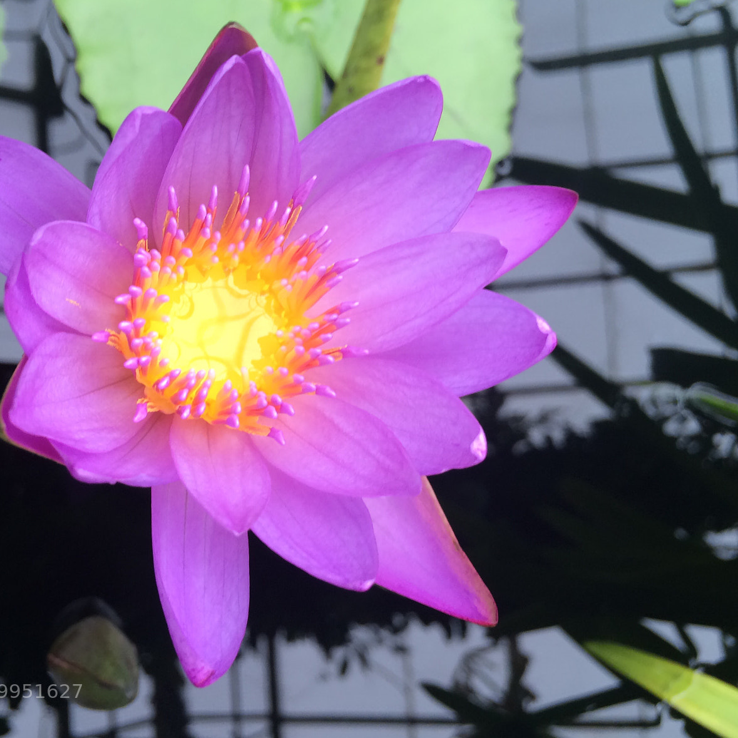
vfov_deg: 46.0
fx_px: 868
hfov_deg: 45.5
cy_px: 365
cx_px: 256
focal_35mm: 36
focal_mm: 4.12
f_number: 2.2
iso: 40
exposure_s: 1/30
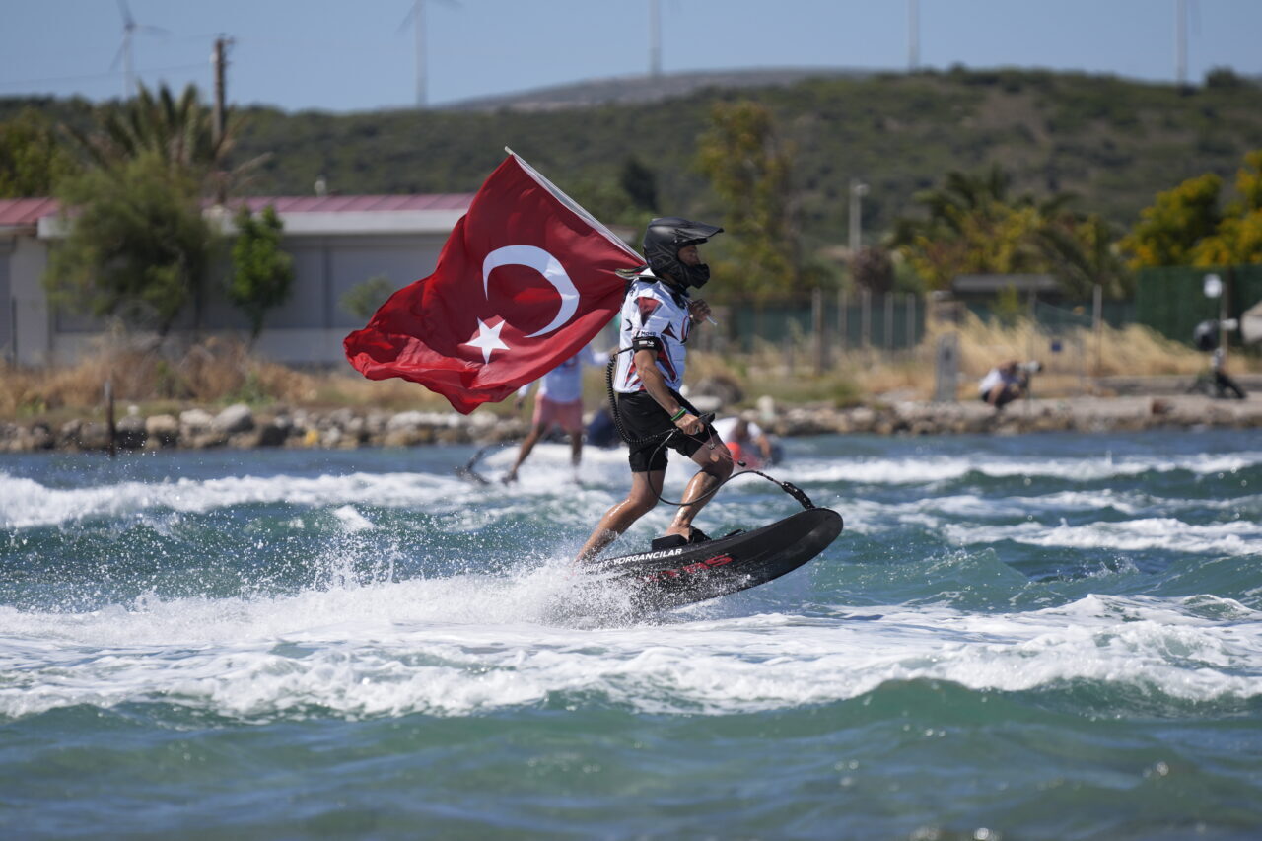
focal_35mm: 300
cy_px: 420
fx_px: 10515
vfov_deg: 4.6
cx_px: 631
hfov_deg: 6.9
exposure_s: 1/3200
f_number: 2.8
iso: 125
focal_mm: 200
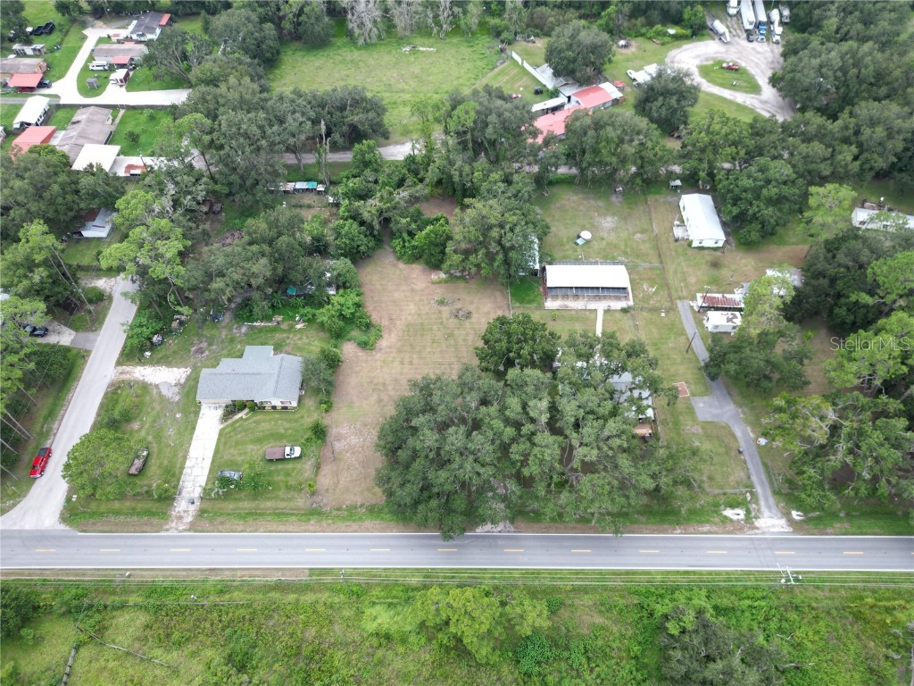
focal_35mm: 24
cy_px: 343
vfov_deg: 56.8
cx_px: 457
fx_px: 634
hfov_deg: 71.6
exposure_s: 1/640
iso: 110
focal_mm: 6.72
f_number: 1.7
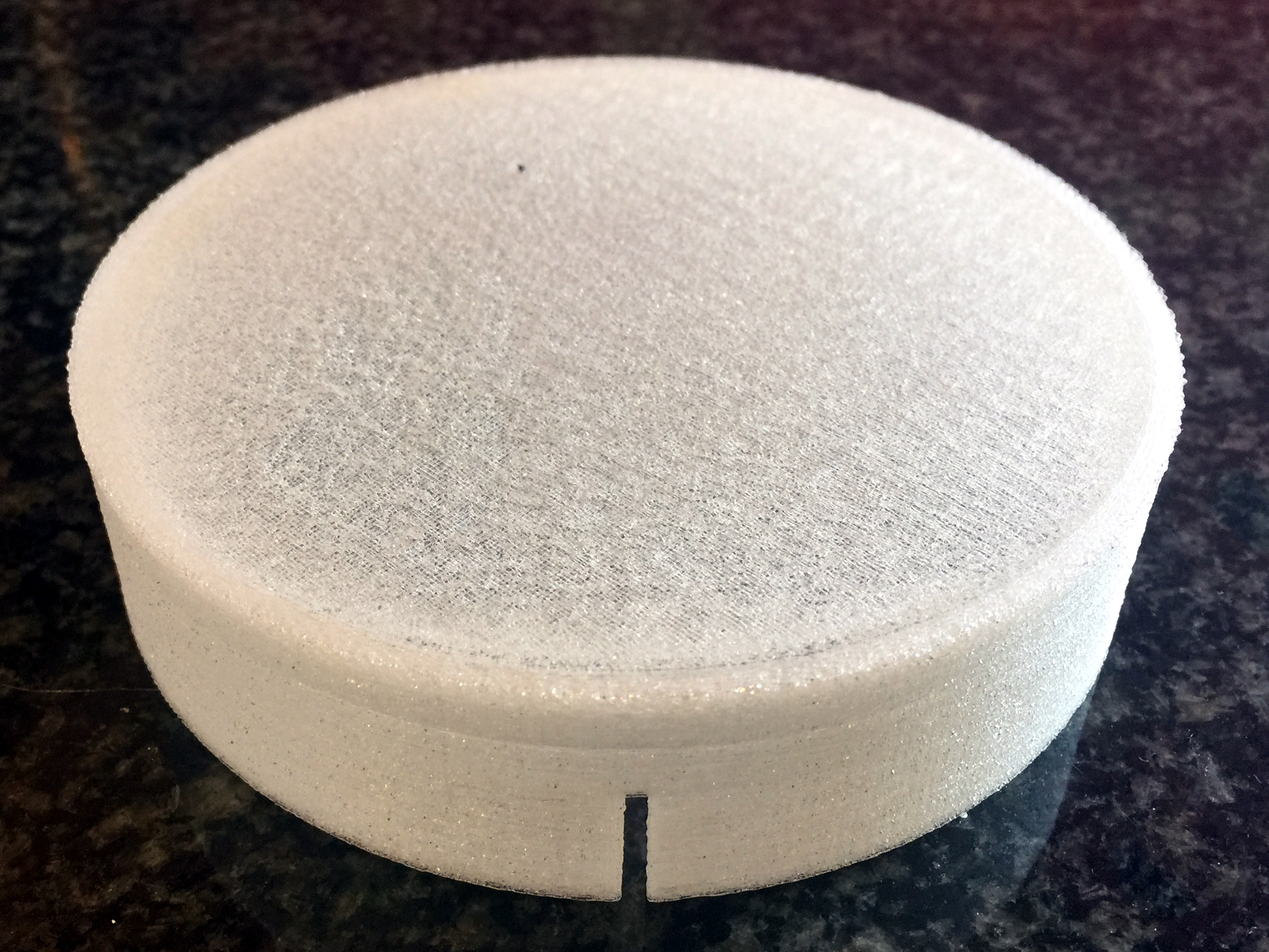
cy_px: 476
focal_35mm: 29
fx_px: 1063
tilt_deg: -41.9
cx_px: 634
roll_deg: +0.7
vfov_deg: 48.2
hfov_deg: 61.7
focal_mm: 4.15
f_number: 2.2
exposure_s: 1/33
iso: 40
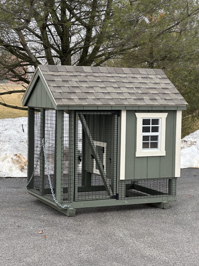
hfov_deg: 19.1
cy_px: 133
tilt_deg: -4.2
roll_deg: +1.6
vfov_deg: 25.3
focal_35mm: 77
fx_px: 590
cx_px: 100
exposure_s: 1/150
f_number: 2.8
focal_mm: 9
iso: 32
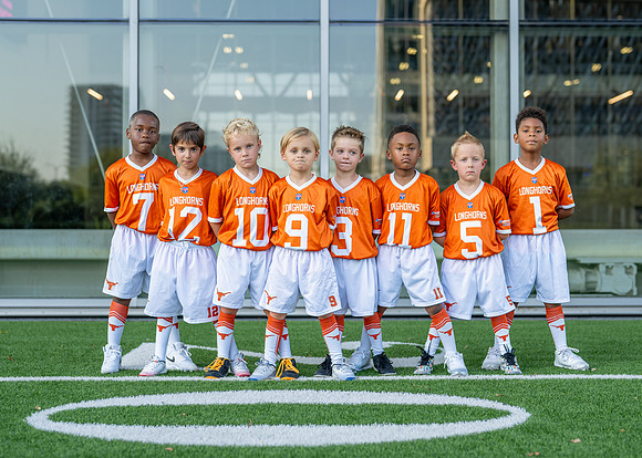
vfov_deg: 23.2
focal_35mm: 61
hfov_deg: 32.1
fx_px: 1115
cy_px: 229
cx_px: 340
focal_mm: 50
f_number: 2
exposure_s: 1/400
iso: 100
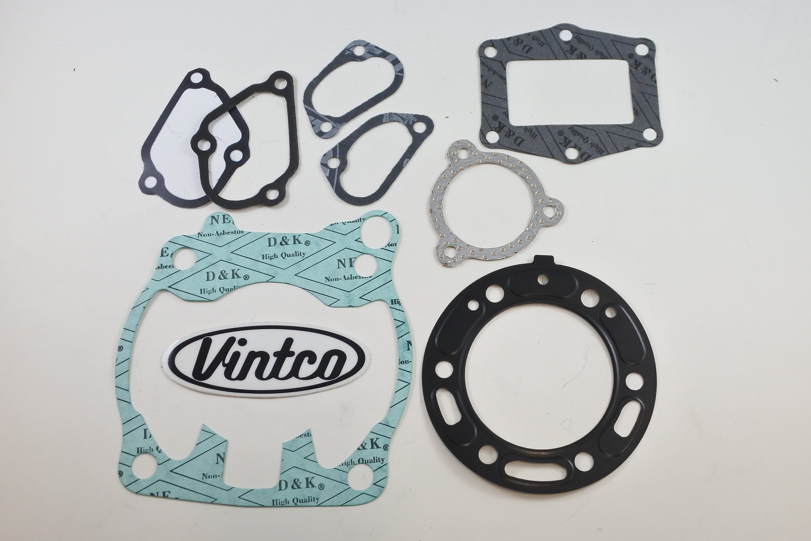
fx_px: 766
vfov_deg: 38.9
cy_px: 270
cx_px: 406
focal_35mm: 34
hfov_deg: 55.8
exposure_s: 1/160
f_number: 4
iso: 400
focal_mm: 12.8
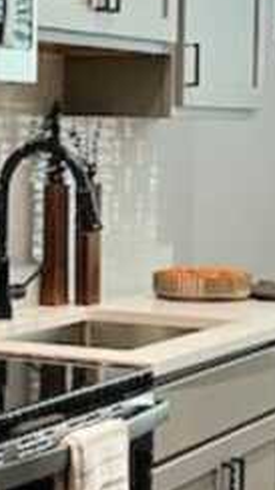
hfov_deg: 10.2
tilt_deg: -2.2
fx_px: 1545
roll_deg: +1.8
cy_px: 193
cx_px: 70
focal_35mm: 119
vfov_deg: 18.0
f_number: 1.5
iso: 125
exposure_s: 1/60
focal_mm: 5.7
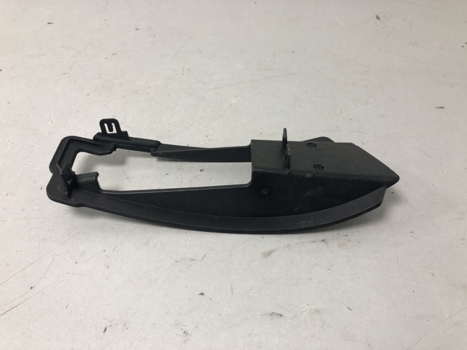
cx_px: 234
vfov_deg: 49.7
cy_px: 175
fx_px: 378
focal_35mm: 28
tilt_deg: -47.7
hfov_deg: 63.4
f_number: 1.8
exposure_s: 1/20
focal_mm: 4
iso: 40
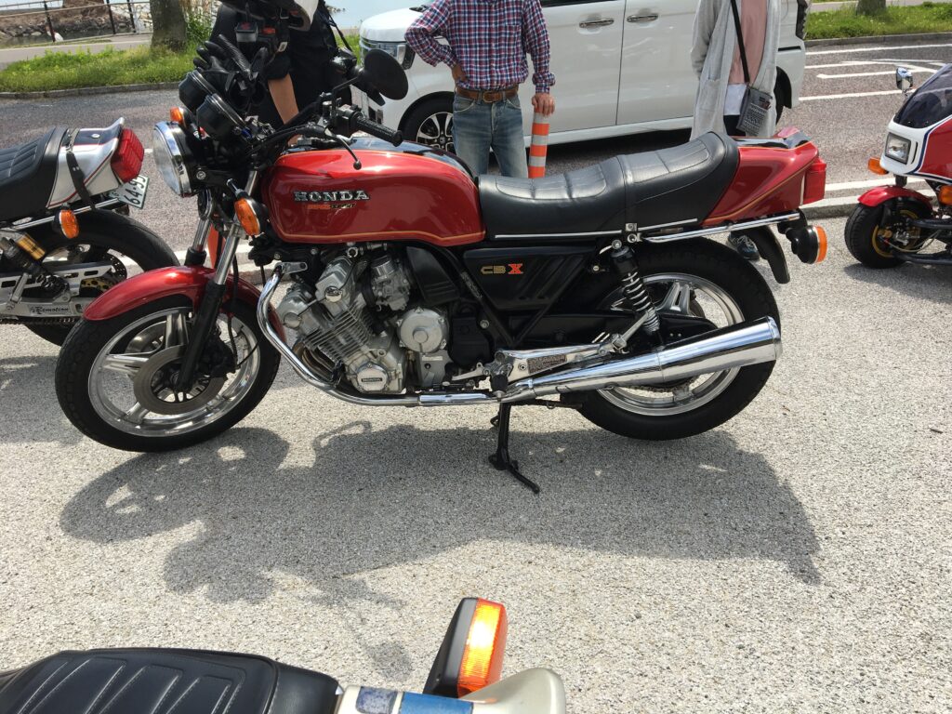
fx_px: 798
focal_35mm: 29
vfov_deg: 48.2
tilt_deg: -24.0
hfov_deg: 61.7
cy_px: 357
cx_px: 476
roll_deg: +2.1
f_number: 2.2
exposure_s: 1/1399
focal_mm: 4.15
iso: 25
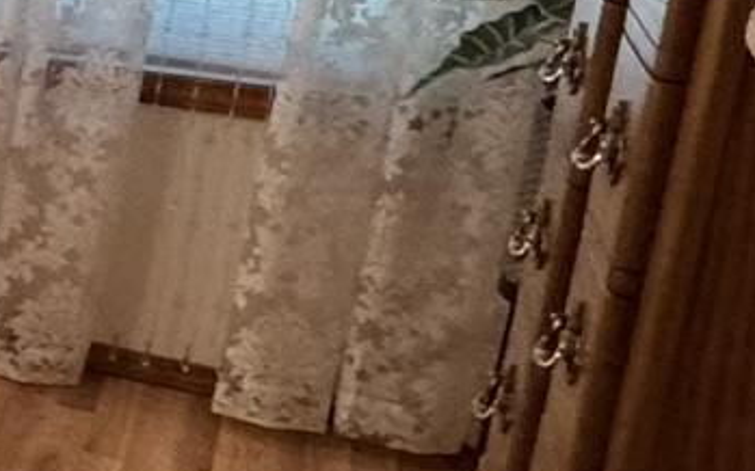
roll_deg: +0.6
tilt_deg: -15.0
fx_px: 1790
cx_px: -1069
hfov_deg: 14.7
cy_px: 54
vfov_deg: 14.9
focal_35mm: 87
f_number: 2.2
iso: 320
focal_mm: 2.22
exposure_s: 1/120
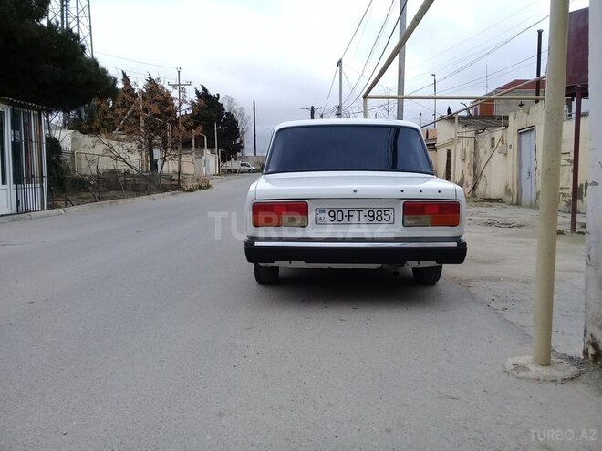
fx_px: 539
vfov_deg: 45.4
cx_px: 301
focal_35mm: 31
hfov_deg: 58.4
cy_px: 226
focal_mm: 3.3
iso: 50
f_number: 2.2
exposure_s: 1/401
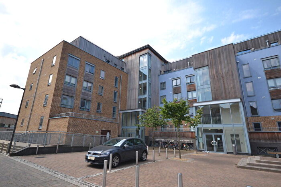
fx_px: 141
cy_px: 94
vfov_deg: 67.4
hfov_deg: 90.0
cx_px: 140
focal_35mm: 18
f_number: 7.1
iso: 100
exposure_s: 1/200
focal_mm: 12
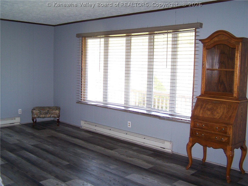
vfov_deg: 37.7
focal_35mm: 38
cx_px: 124
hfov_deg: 49.0
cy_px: 93
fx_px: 272
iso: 140
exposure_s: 1/60
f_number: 2.8
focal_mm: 6.3
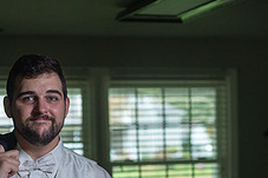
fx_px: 736
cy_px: 253
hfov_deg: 20.6
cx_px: 99
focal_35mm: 99
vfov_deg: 13.2
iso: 1000
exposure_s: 1/400
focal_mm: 50
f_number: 2.8
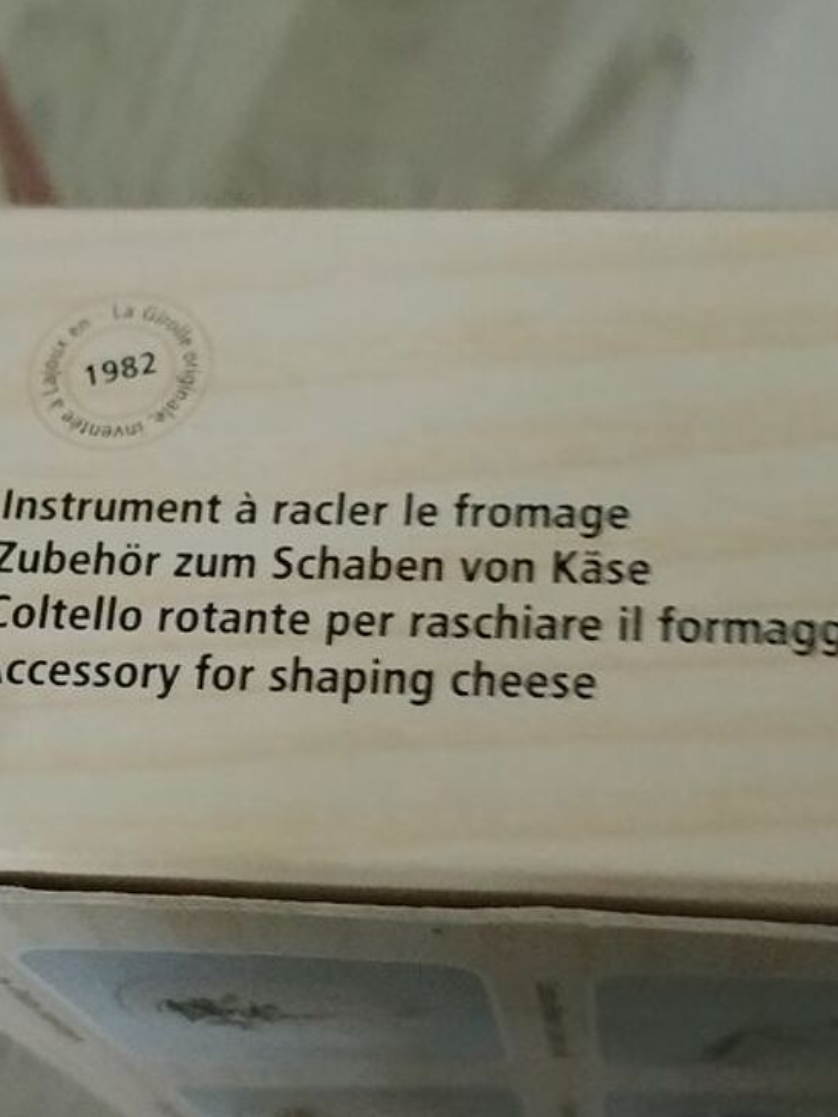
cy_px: 773
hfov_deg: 27.5
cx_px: 452
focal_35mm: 53
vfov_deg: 35.7
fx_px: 1710
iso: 800
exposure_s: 1/20
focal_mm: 4.22
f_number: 1.8
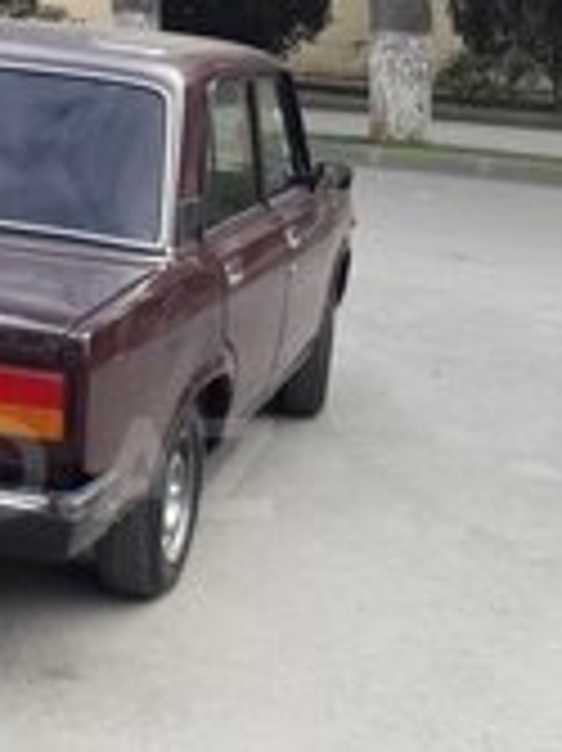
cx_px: -72
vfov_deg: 23.5
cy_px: 468
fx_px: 1799
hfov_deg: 17.1
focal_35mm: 83
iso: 40
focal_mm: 3.7
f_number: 1.9
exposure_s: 1/241
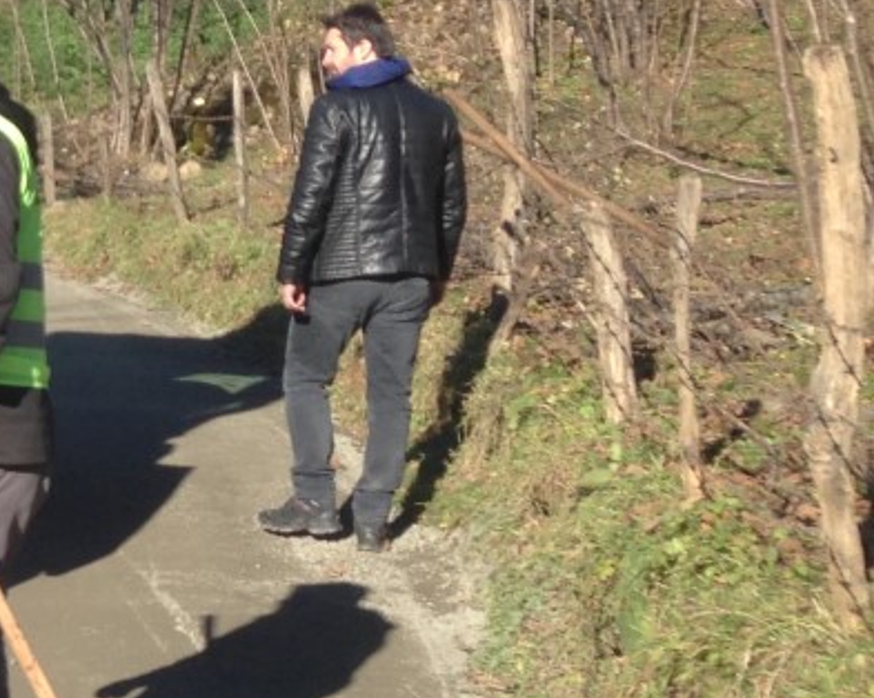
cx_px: -585
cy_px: 293
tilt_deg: -2.2
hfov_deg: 14.7
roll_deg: -0.5
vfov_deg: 13.1
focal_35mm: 118
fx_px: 3051
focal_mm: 4.12
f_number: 2.4
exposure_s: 1/847
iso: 50
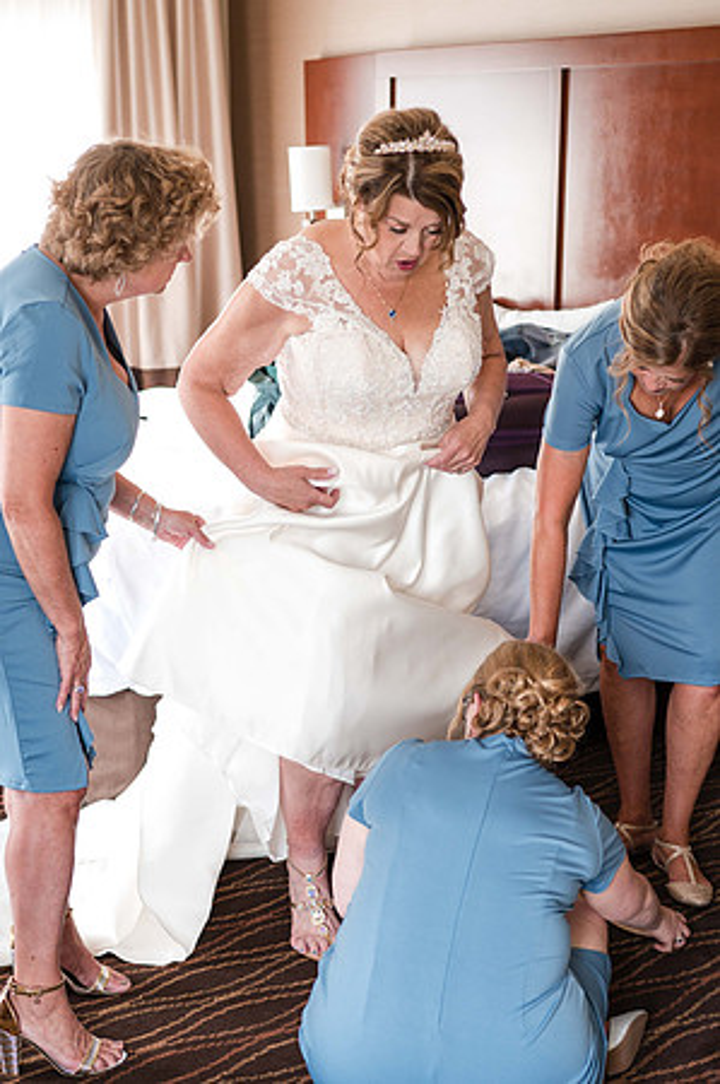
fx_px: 1596
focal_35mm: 53
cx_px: 354
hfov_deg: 25.4
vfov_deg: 37.5
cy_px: 539
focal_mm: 35
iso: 400
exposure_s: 1/200
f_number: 2.2
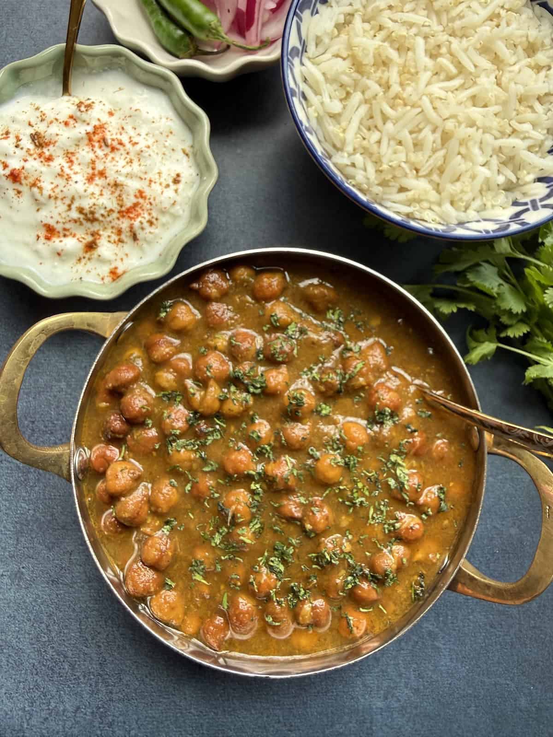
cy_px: 368
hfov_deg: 56.8
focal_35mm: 24
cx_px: 276
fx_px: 511
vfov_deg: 71.6
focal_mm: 2.2
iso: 80
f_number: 2.2
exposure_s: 1/99
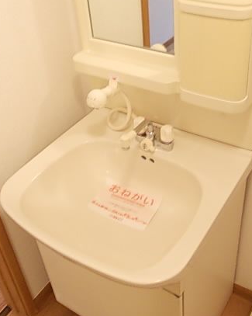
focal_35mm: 43
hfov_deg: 34.8
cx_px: 137
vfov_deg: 42.8
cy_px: 132
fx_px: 401
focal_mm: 4
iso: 200
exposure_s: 1/10
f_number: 2.7
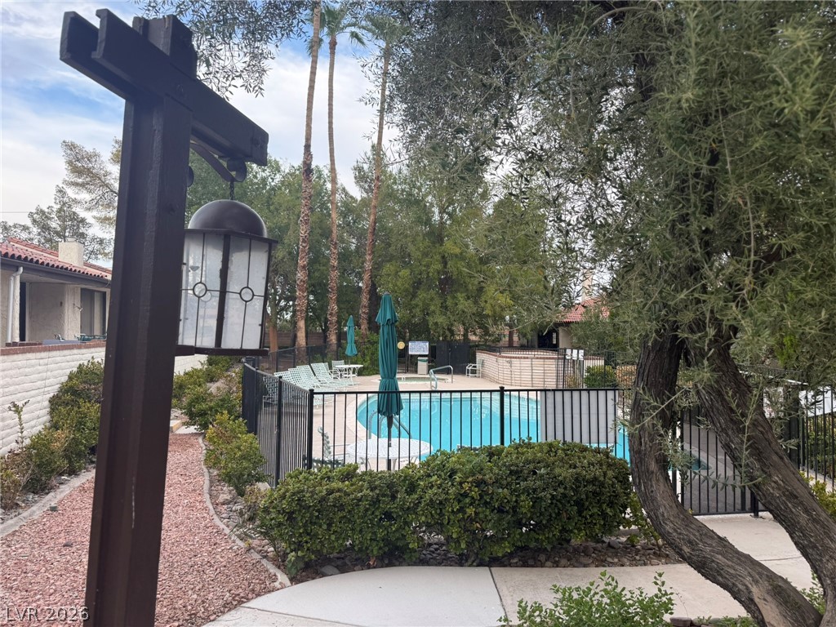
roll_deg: -0.7
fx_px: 580
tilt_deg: +1.8
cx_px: 418
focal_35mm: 24
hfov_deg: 71.6
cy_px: 314
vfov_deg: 56.8
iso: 100
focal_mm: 6.76
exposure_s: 1/421
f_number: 1.78
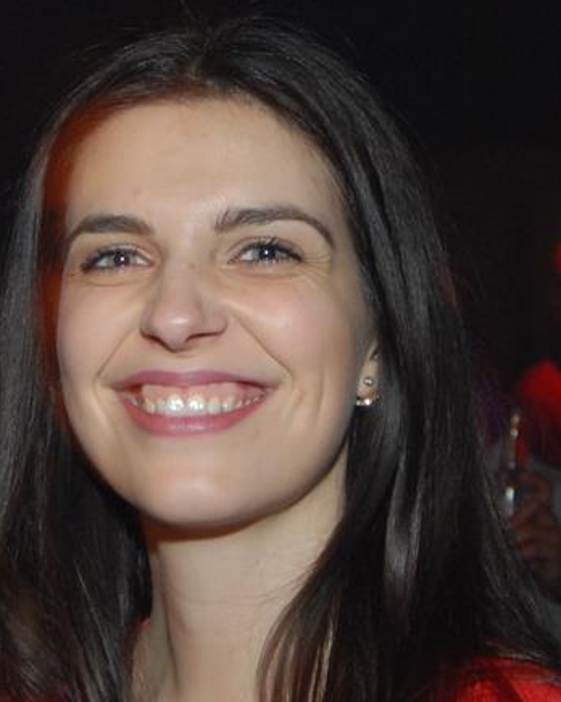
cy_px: 431
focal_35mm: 89
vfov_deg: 21.5
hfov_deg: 17.3
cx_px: 221
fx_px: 1847
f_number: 5.6
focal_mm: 24
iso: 400
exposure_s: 1/6
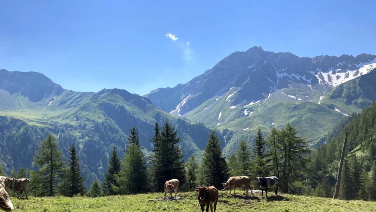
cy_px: 144
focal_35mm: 32
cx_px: 184
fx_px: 319
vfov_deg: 36.3
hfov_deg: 61.0
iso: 20
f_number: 1.8
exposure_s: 1/2000
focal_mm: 3.99
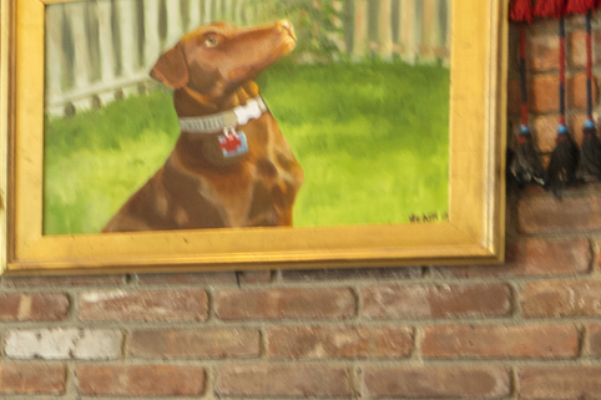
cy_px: 391
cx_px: -986
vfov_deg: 13.2
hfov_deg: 12.9
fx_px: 1702
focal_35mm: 102
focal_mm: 16
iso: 200
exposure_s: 3.2
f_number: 9
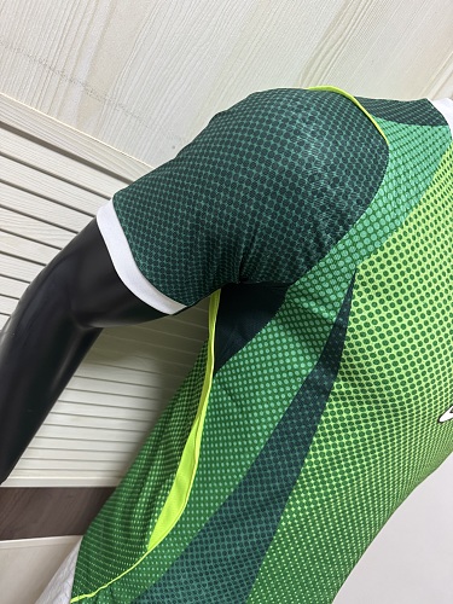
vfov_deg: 71.6
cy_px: 302
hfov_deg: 56.8
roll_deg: -34.2
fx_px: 419
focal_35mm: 24
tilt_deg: -20.3
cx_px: 226
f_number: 1.78
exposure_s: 1/60
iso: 320
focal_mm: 6.76
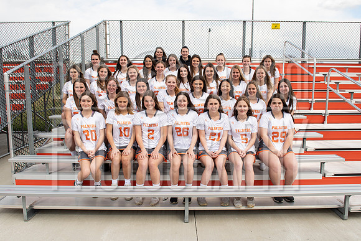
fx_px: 281
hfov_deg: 65.4
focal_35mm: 28
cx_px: 181
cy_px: 117
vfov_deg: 46.4
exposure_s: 1/250
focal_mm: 24
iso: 110
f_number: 9
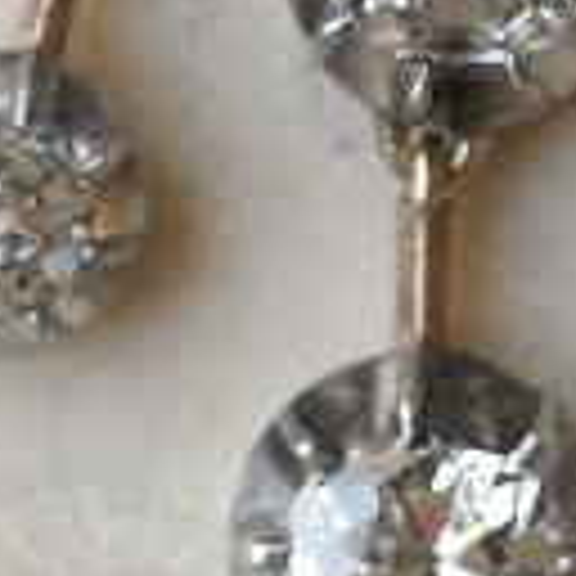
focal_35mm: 834
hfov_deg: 2.1
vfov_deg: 2.1
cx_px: 576
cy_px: -126
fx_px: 15701
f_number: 3.5
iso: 200
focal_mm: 70
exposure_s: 1/125
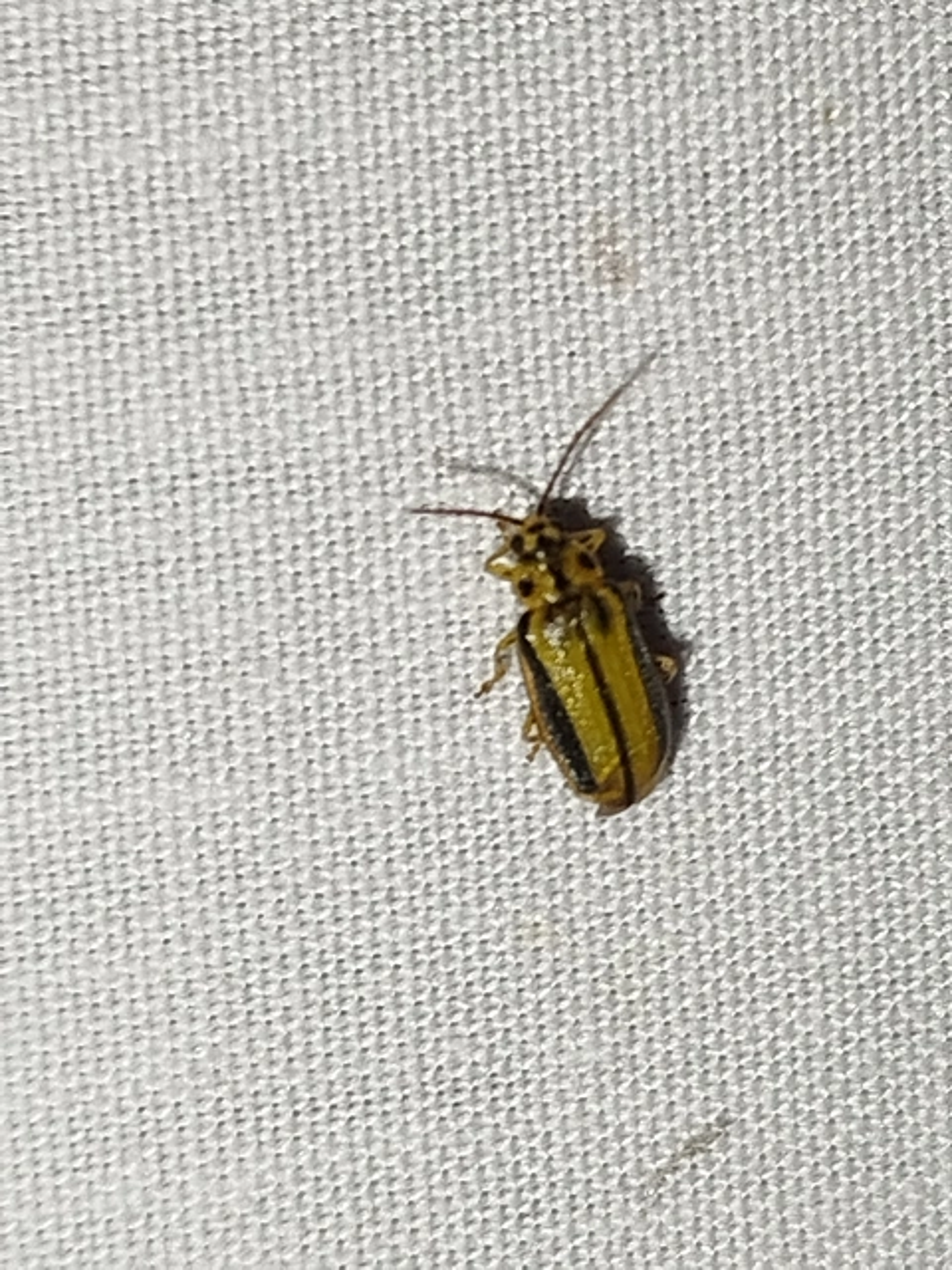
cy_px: 635
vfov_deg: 17.9
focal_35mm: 110
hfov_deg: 13.5
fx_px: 4034
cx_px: 476
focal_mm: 5.31
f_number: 1.7
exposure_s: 1/50
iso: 64
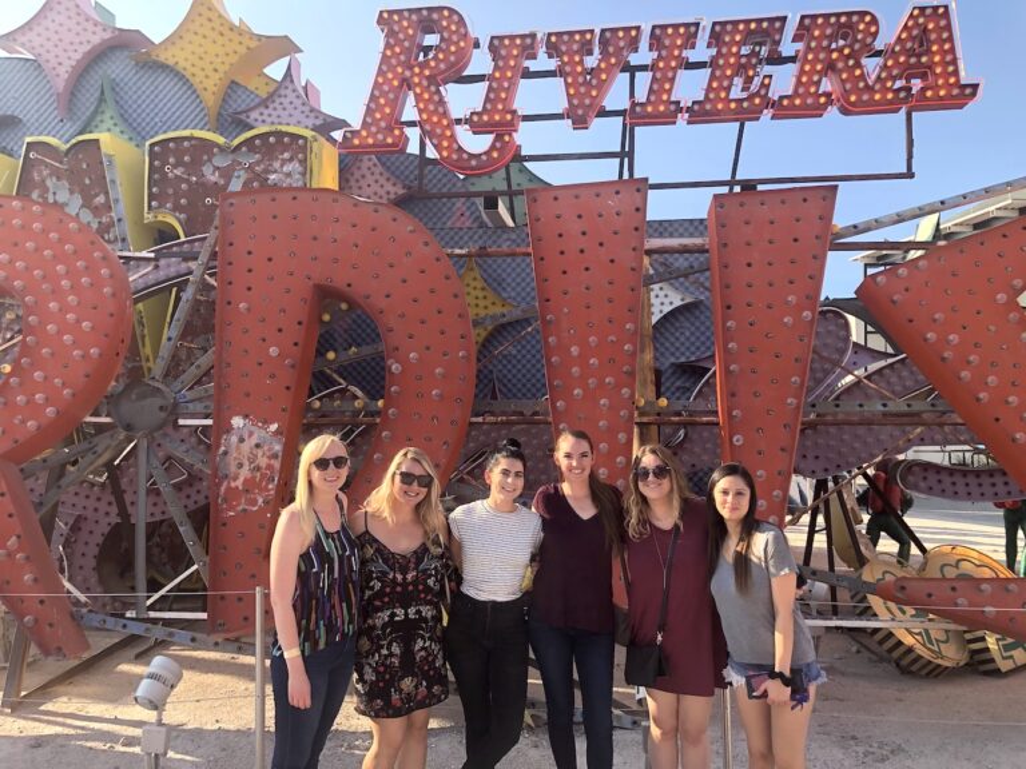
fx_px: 830
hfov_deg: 63.4
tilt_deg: +2.2
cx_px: 513
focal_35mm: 28
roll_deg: +1.0
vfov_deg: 49.7
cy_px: 384
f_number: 1.8
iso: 20
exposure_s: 1/571
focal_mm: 4
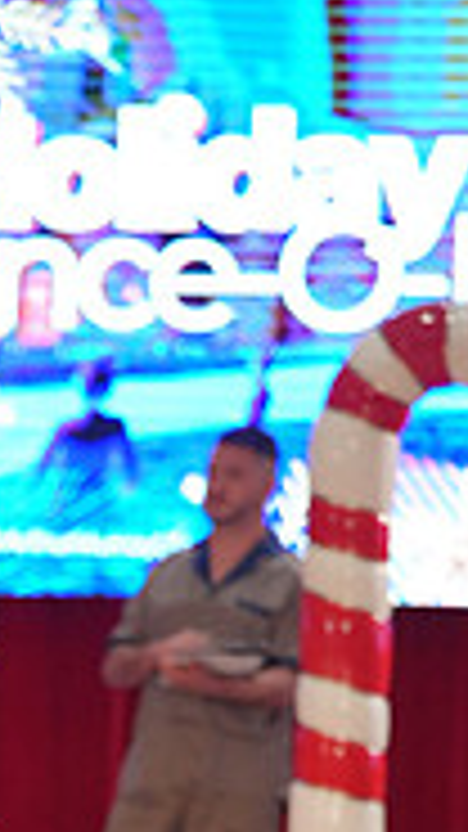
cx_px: -344
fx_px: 5650
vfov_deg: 8.2
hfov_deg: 4.7
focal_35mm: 256
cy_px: 1255
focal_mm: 78
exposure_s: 1/400
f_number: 3.2
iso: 3200
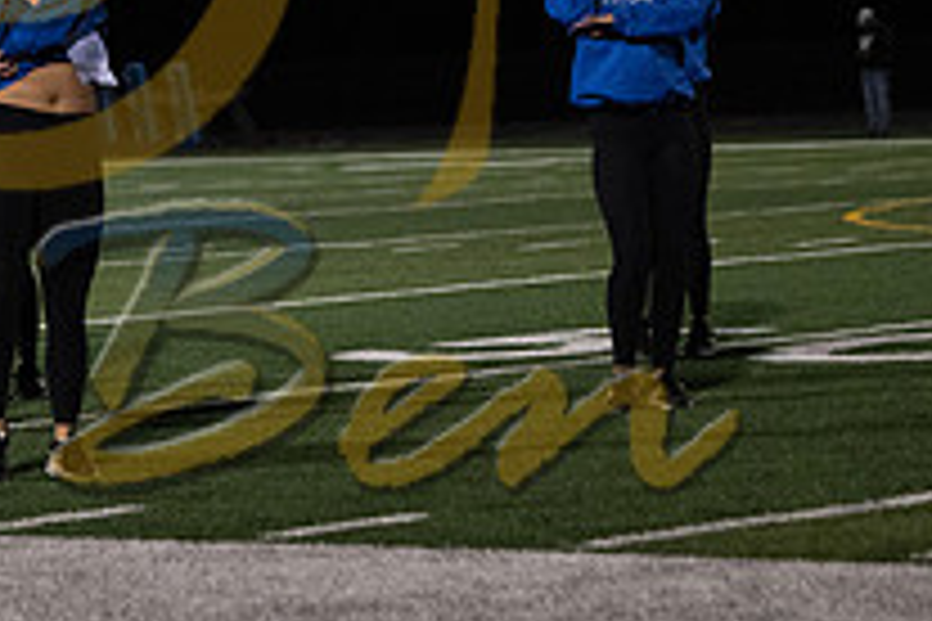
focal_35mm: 221
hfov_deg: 9.2
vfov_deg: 6.2
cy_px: 20
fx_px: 5721
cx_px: -63
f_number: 2.8
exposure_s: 1/1600
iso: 5000
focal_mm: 79
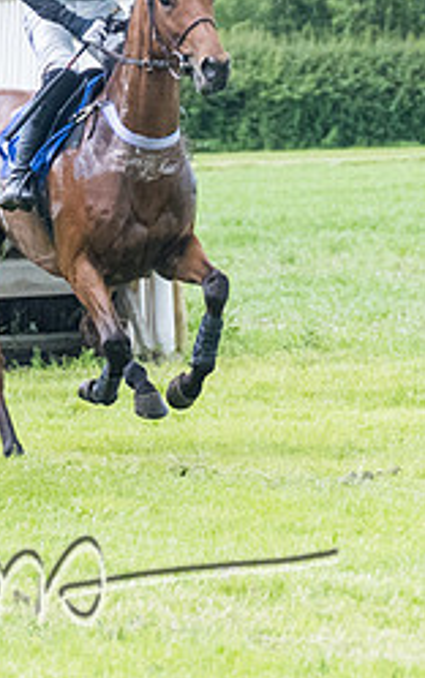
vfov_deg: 4.3
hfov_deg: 2.7
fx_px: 8954
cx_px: -549
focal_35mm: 484
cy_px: 230
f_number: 4
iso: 2000
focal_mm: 99
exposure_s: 1/1000
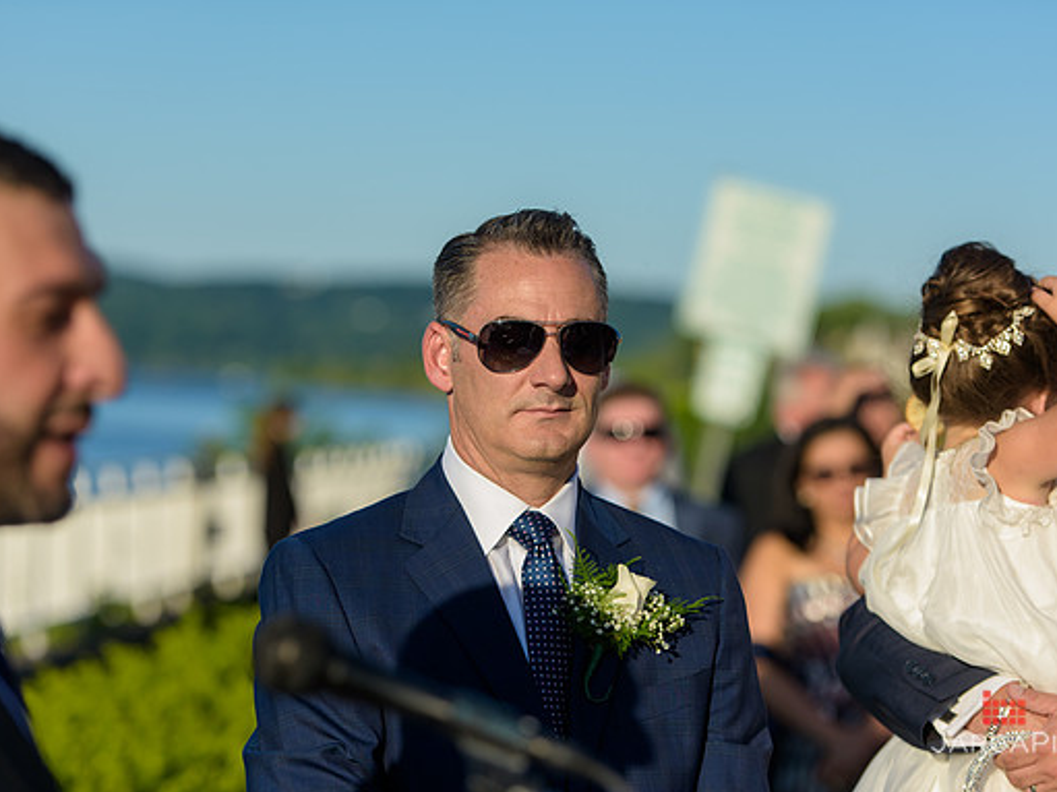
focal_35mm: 131
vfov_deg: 11.3
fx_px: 3999
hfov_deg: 15.1
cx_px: 530
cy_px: 398
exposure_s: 1/2500
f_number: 3.2
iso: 200
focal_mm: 120
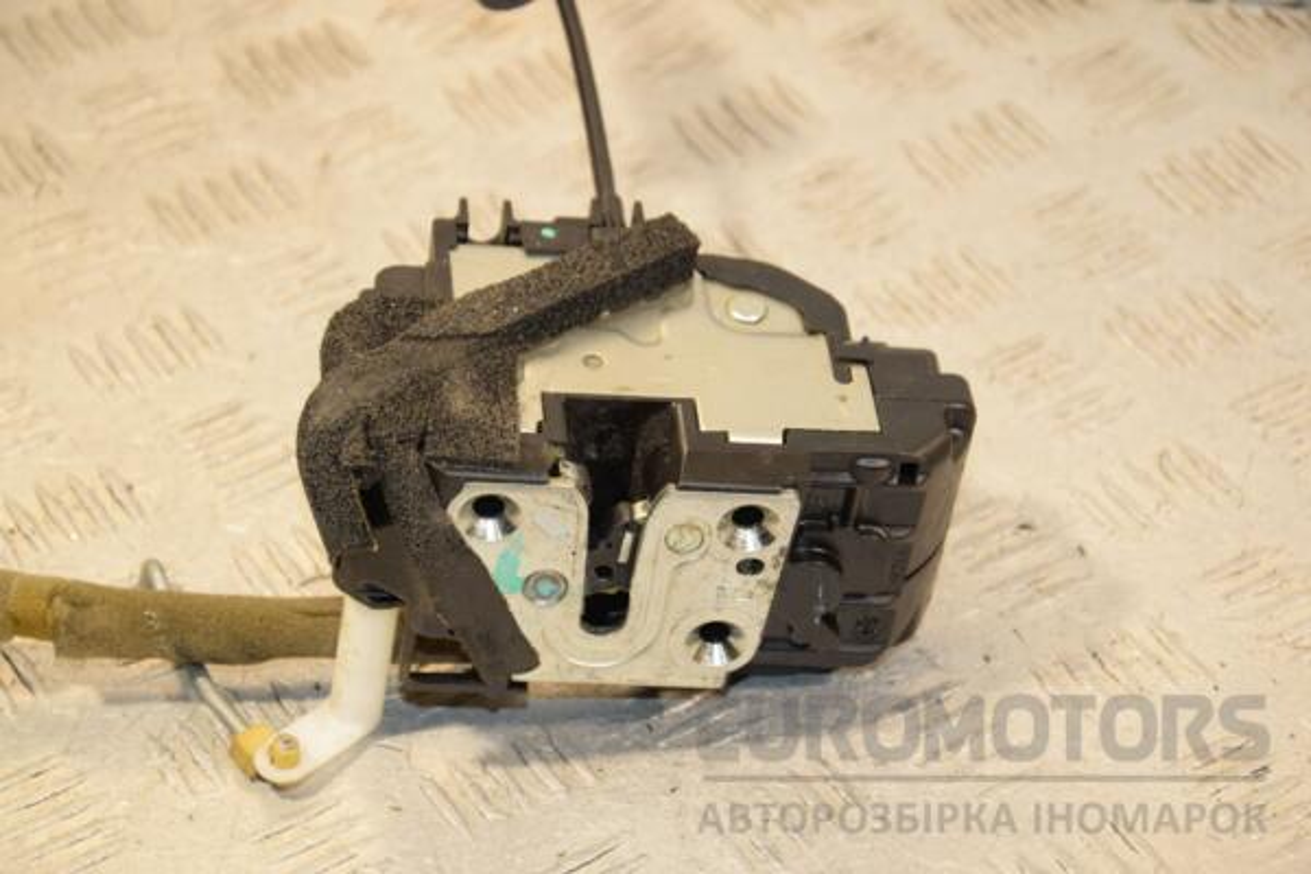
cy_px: 437
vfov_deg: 13.0
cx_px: 656
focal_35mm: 105
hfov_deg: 19.5
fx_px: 3823
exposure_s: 1/200
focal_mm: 70
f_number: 6.3
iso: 800
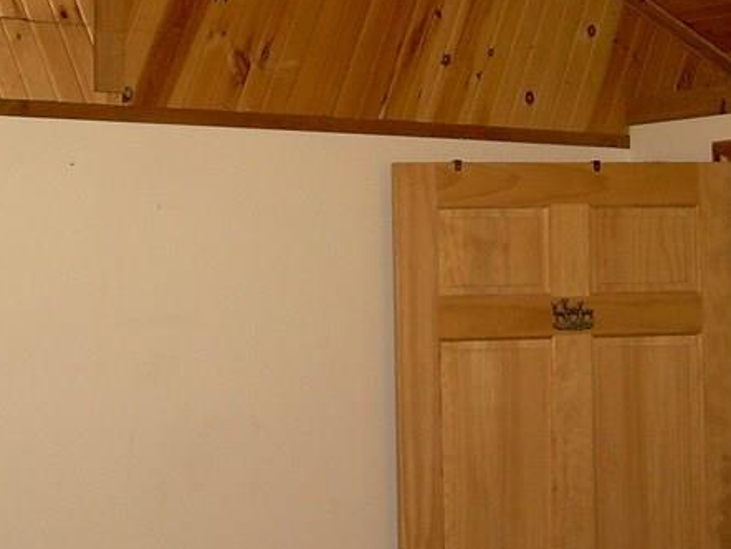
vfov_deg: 16.8
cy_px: 203
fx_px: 1859
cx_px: 299
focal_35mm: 88
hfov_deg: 22.2
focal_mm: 6.3
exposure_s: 1/60
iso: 183
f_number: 2.8
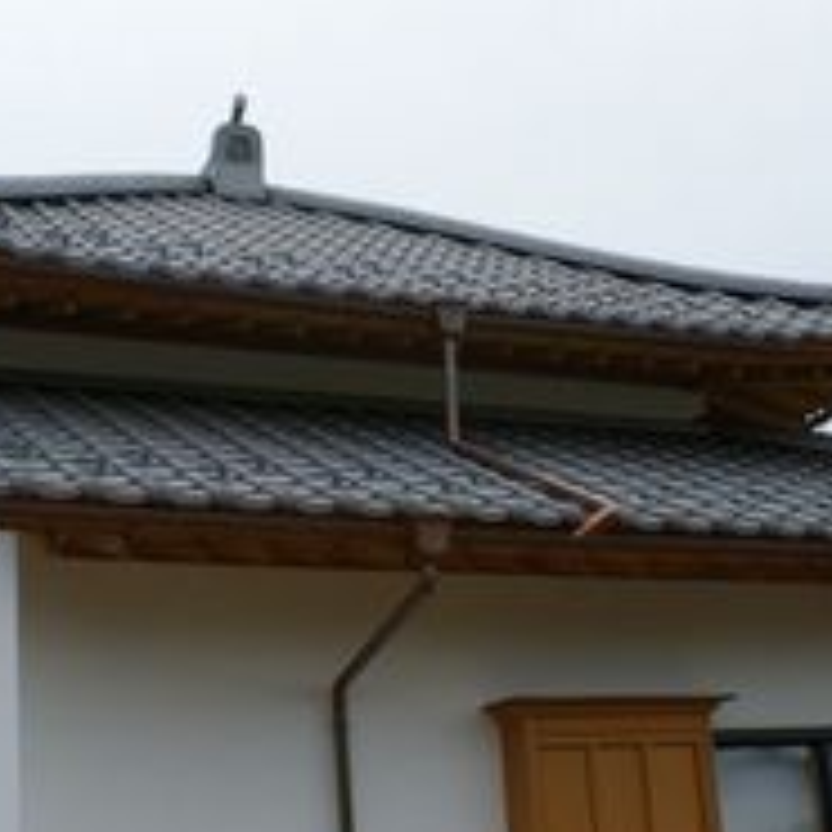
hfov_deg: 27.7
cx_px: 414
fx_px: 1686
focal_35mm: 62
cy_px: 346
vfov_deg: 27.7
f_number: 10
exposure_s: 1/200
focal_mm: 18
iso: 100
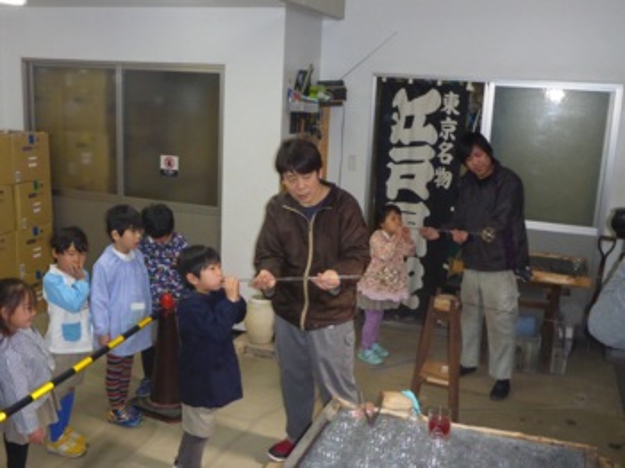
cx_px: 312
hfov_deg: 50.2
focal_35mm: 37
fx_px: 668
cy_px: 234
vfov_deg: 38.6
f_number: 3.9
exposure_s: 1/125
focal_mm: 6.4
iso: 800
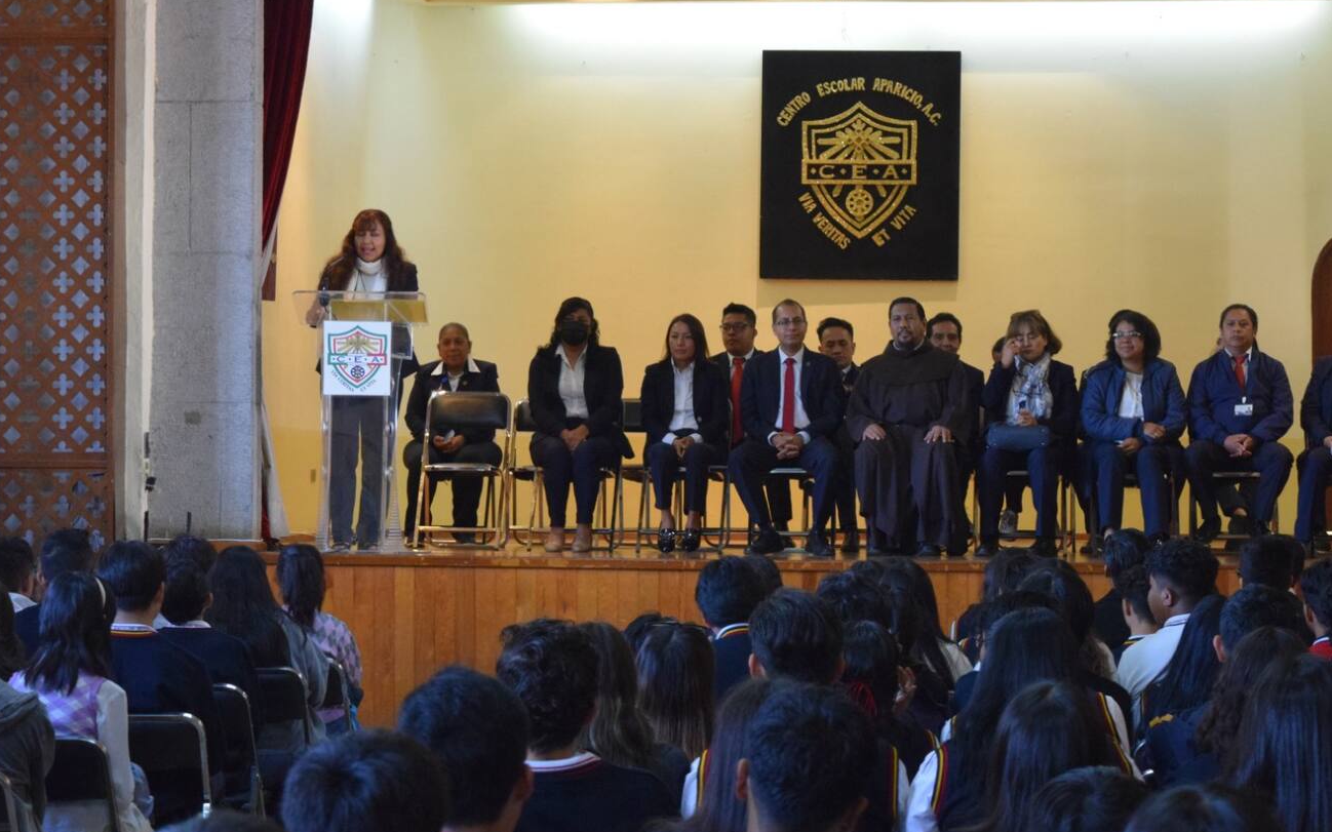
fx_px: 3762
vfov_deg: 12.6
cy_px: 410
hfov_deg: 20.1
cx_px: 759
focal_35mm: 104
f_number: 5.6
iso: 3200
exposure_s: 1/60
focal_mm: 55
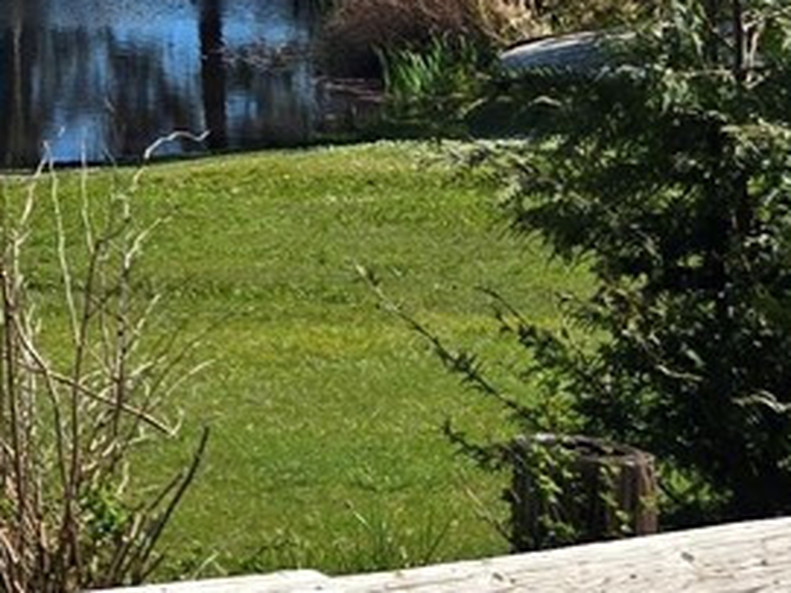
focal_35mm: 136
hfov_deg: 11.5
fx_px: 3106
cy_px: -552
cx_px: -1220
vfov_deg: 10.2
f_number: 1.7
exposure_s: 1/883
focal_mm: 6.3
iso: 12
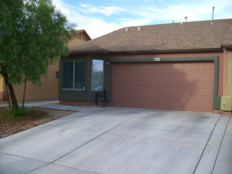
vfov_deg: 39.7
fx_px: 241
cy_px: 87
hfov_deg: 51.4
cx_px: 116
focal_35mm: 36
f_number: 2.8
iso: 64
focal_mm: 5.85
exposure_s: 1/200
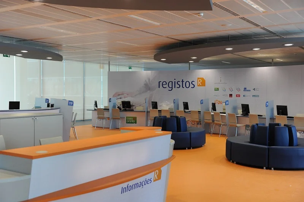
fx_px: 371
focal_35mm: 44
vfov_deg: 30.5
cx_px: 152
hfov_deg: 44.5
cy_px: 101
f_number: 4.5
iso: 1600
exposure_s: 1/250
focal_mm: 44
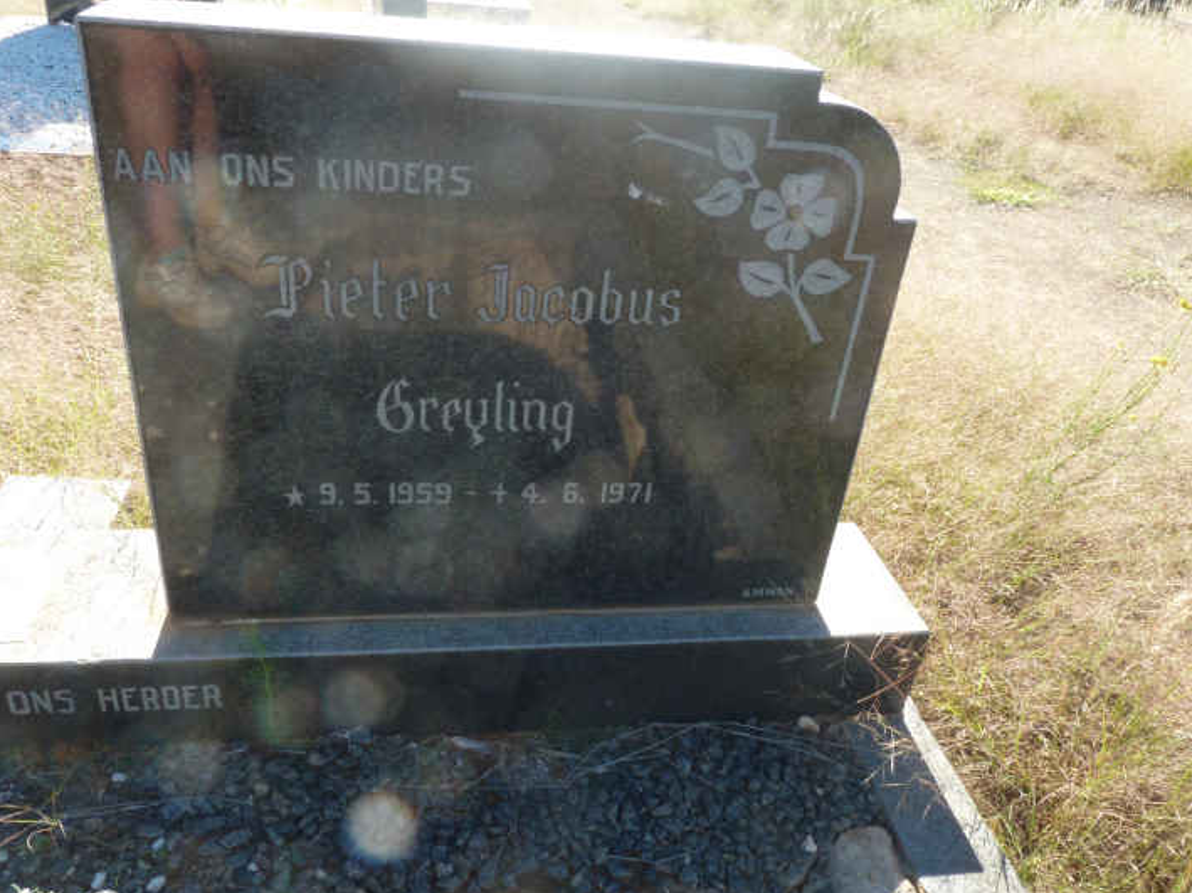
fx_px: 964
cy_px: 499
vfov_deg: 49.6
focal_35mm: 28
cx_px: 583
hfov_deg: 63.5
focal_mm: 4.1
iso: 80
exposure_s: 1/60
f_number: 6.3
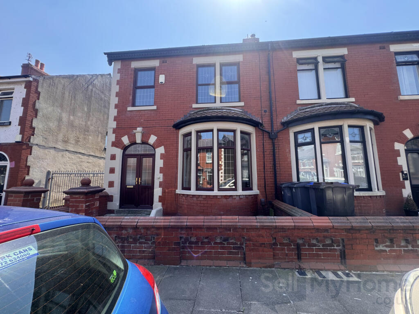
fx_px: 169
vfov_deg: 85.7
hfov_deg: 102.1
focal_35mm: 14
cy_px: 157
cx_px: 210
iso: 40
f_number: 2.2
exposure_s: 1/525
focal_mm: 2.22
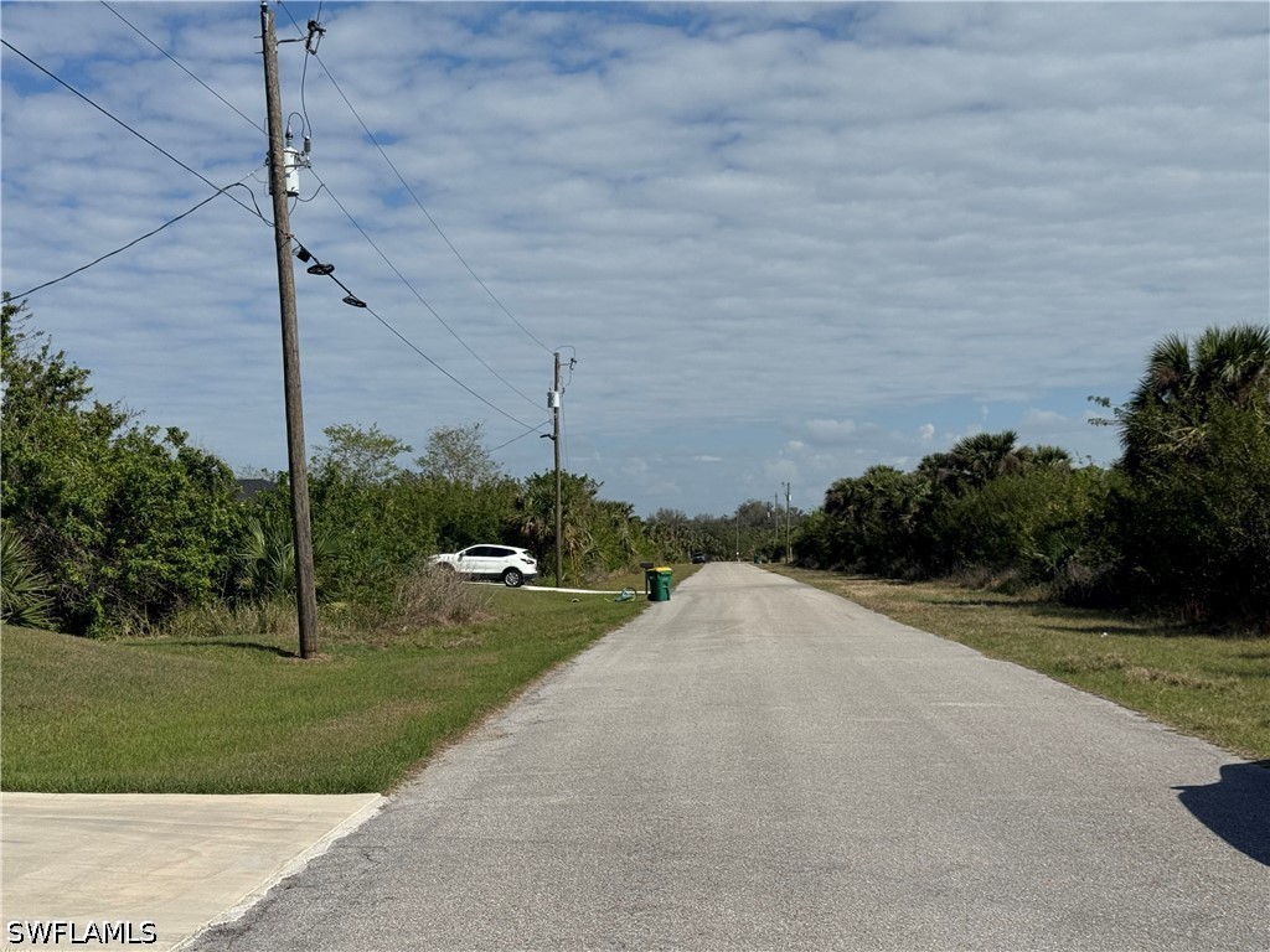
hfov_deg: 39.7
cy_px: 476
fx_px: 1761
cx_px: 635
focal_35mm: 48
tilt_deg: +2.8
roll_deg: +0.6
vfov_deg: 30.3
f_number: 1.78
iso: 64
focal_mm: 6.76
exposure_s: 1/9009
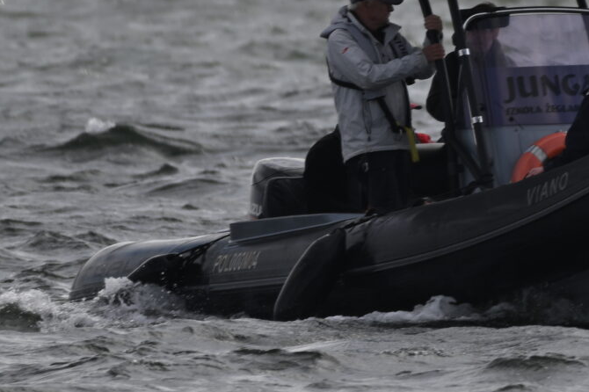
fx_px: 37512
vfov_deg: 0.6
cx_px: 716
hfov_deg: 0.9
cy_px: 30
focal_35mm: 2294
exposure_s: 1/640
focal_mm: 600
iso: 125
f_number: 6.3
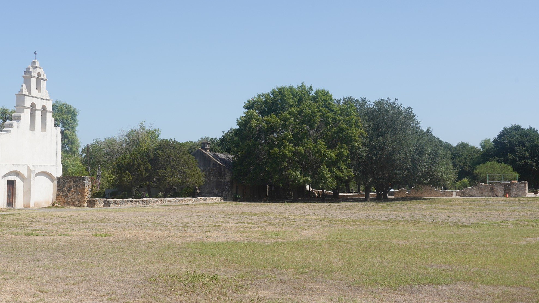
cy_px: 129
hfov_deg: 54.0
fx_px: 529
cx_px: 268
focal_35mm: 37
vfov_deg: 31.9
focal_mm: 35
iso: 100
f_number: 16
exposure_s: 1/100
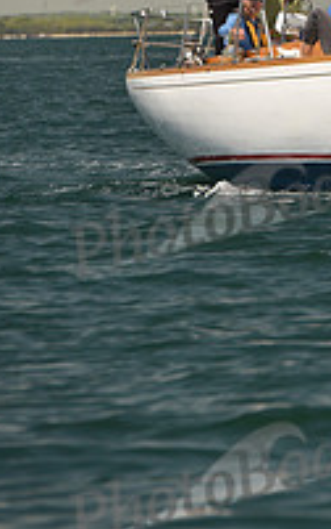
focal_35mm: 574
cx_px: 578
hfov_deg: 2.3
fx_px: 8267
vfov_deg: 3.7
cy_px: 36
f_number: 5.6
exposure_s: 1/800
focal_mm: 195
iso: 250
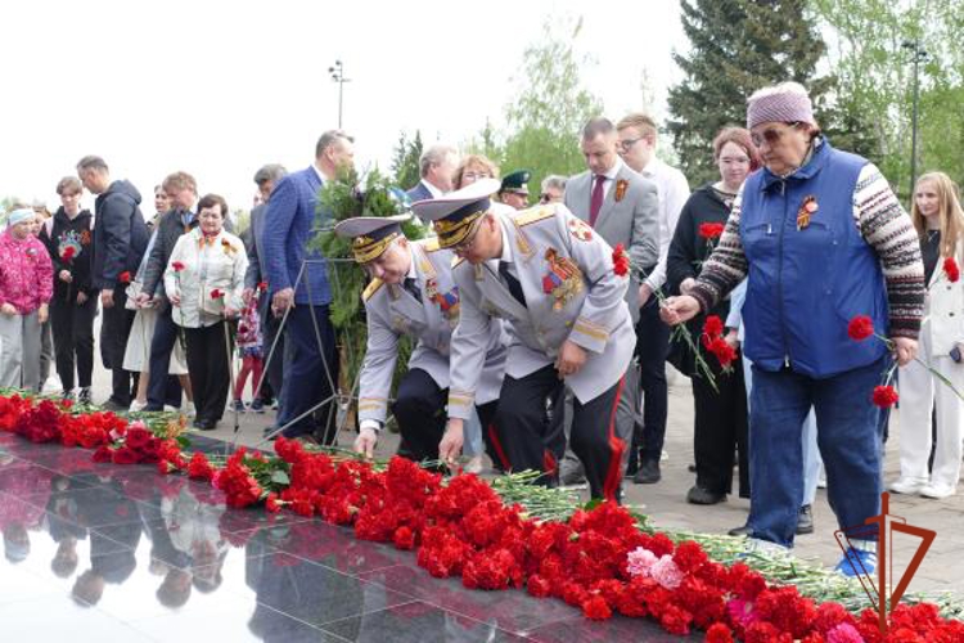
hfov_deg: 50.7
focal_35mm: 38
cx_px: 482
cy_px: 322
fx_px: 1017
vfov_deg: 35.1
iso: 125
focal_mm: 13.7
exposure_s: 1/250
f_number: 3.1
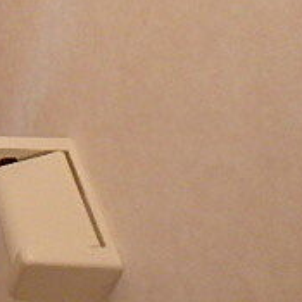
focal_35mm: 68
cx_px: -242
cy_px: -16
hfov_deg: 19.2
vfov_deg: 24.0
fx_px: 671
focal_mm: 3.7
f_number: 3.5
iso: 640
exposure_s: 1/30
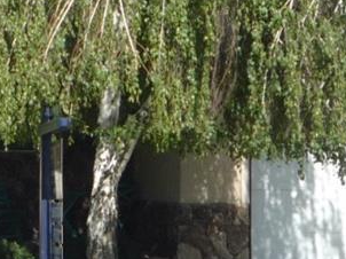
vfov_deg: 9.9
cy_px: 109
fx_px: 1488
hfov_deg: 13.1
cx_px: 27
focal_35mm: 149
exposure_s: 1/640
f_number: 4
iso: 100
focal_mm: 5.2
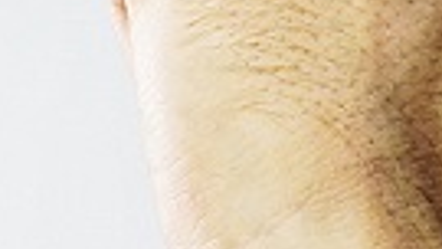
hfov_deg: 3.7
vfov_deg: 1.9
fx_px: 6822
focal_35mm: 582
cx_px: -270
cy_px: 1985
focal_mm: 50
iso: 125
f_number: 9
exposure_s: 1/125
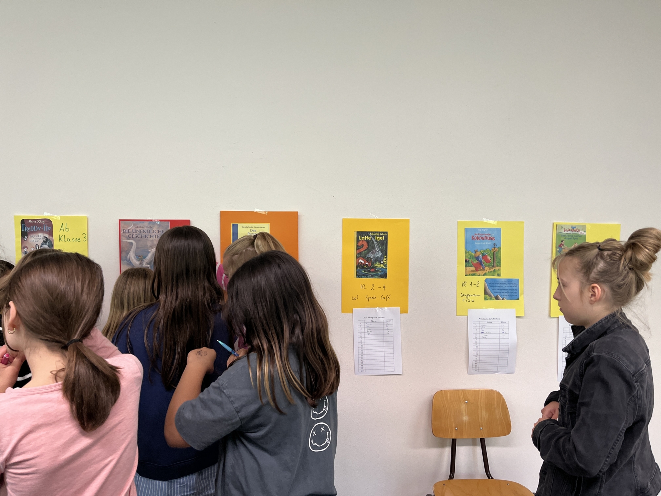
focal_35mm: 26
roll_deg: +2.0
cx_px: 330
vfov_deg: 53.1
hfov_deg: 67.3
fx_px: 496
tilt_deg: -1.4
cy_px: 248
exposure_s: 1/100
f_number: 1.6
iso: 125
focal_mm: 5.1
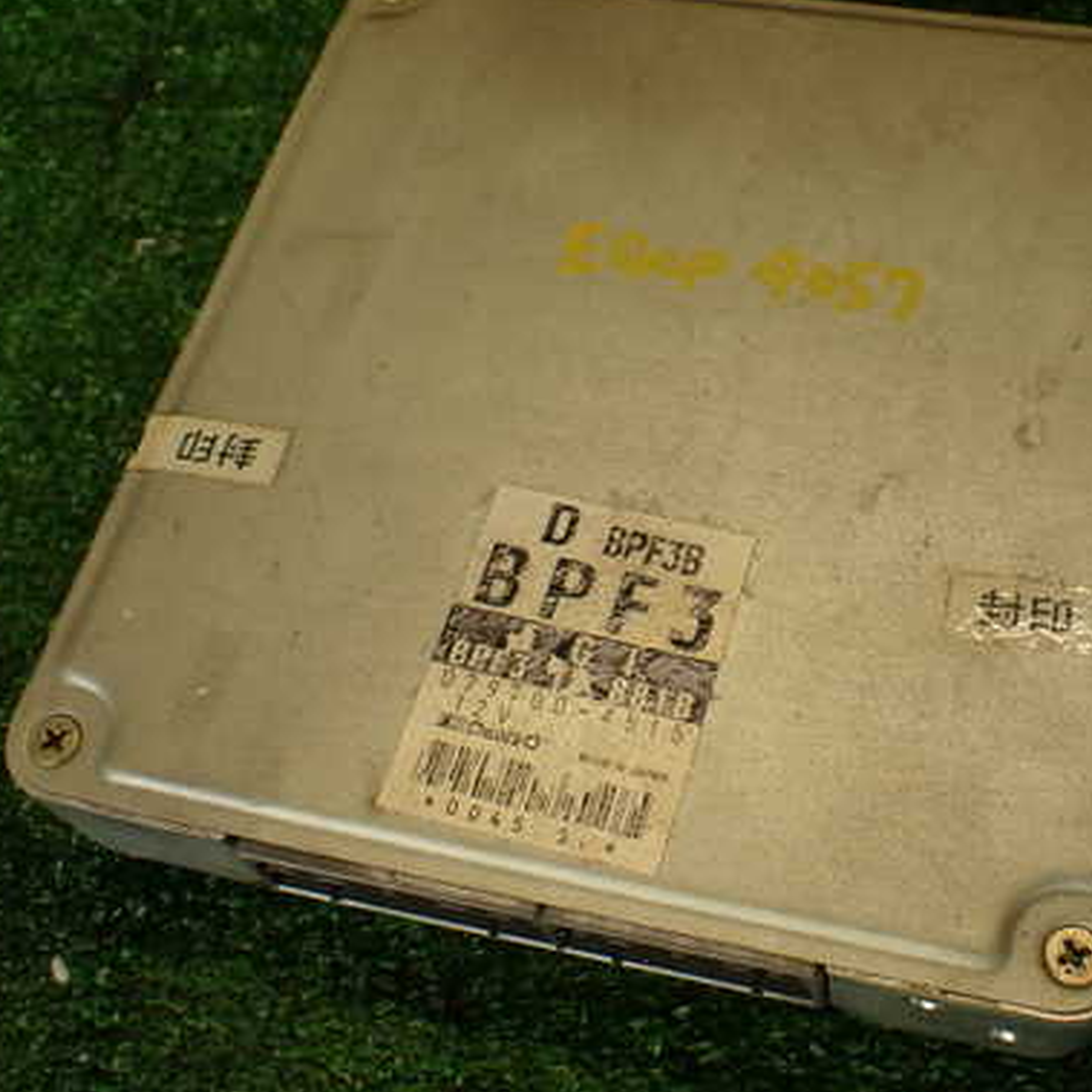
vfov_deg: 40.0
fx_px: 1499
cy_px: 519
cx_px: 683
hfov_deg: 39.8
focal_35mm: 42
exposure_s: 1/60
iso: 125
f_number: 2.3
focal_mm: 5.4
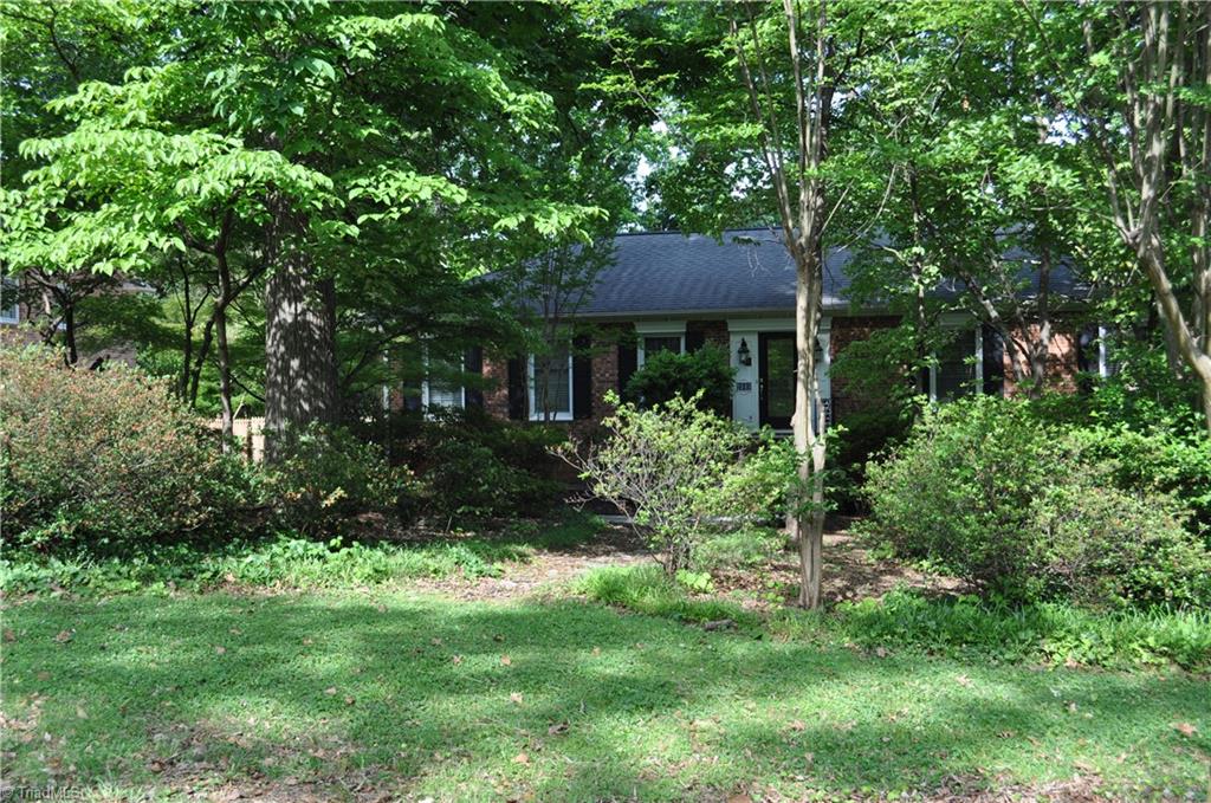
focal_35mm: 36
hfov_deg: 53.2
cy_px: 402
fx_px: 1209
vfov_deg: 36.7
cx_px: 606
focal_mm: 24
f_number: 6.3
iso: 200
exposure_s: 1/160
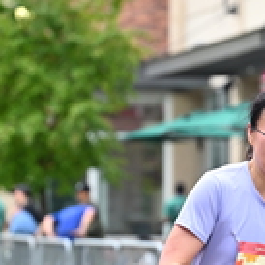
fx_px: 2659
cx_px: 243
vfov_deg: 5.7
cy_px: 161
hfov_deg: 5.7
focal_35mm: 307
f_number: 2.8
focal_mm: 90
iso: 640
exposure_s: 1/1600
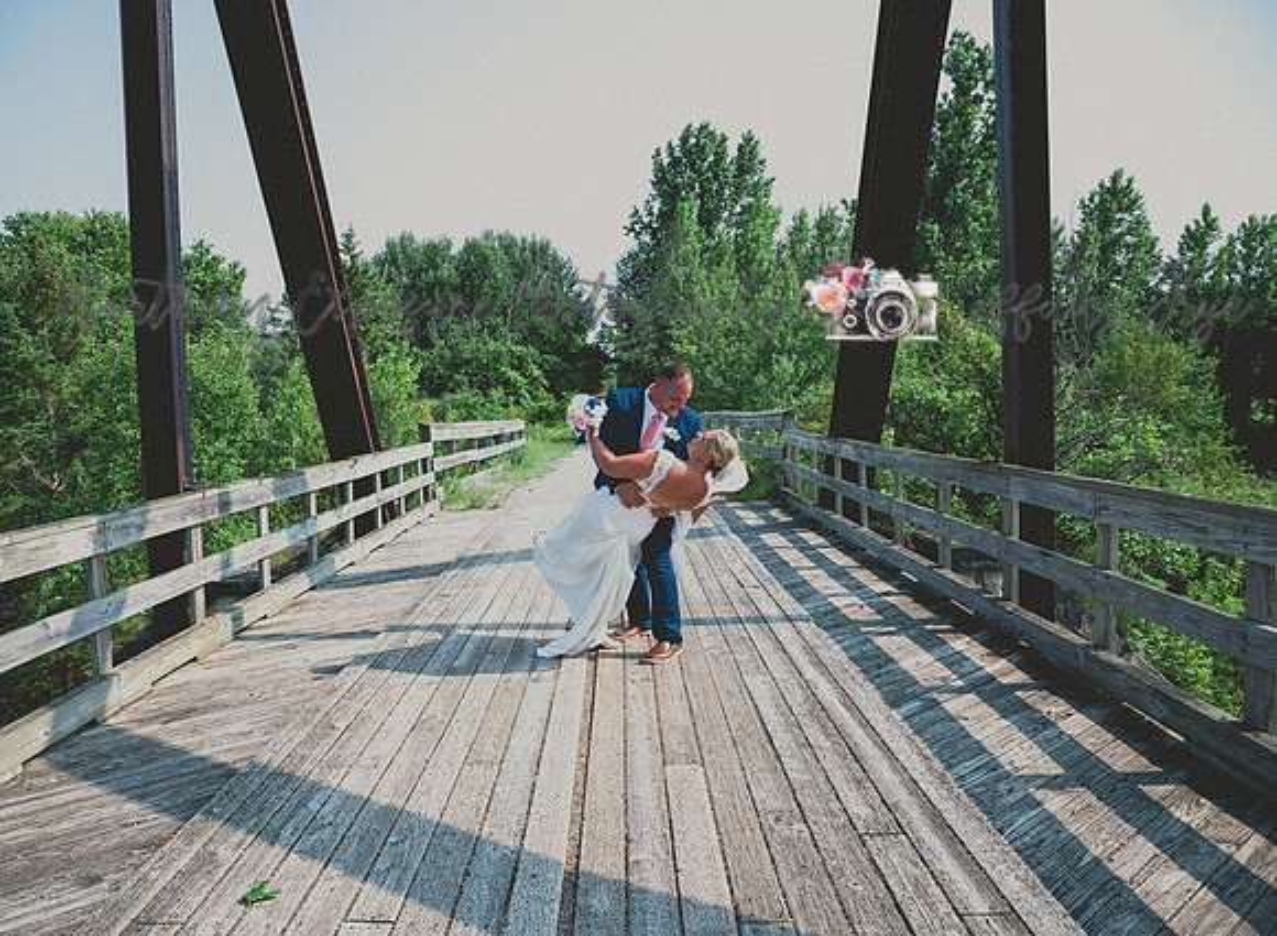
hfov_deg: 62.2
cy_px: 468
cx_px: 573
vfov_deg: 47.9
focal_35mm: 29
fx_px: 1055
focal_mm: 27
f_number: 6.3
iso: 100
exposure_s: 1/320
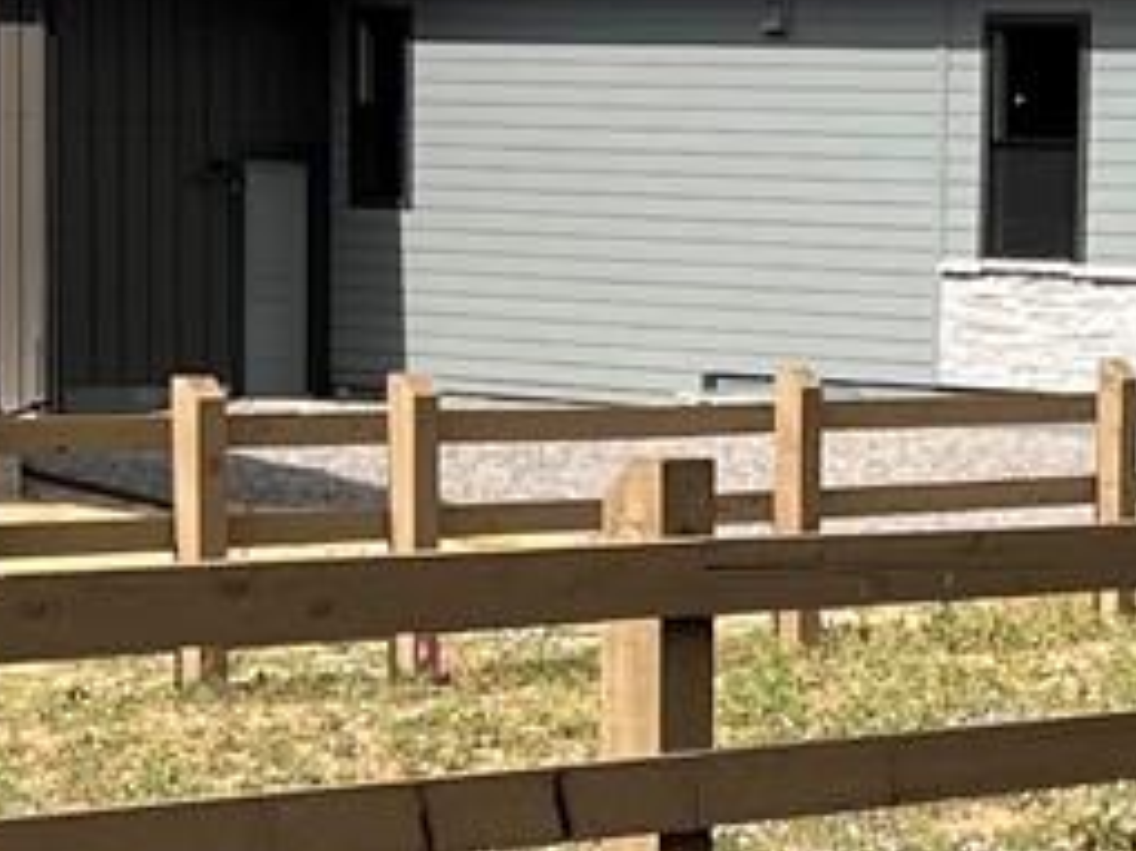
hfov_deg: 12.0
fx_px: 5347
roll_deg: -1.3
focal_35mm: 163
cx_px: 1145
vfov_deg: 9.1
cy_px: 820
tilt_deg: -7.2
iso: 50
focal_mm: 5.7
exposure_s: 1/4630
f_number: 1.5
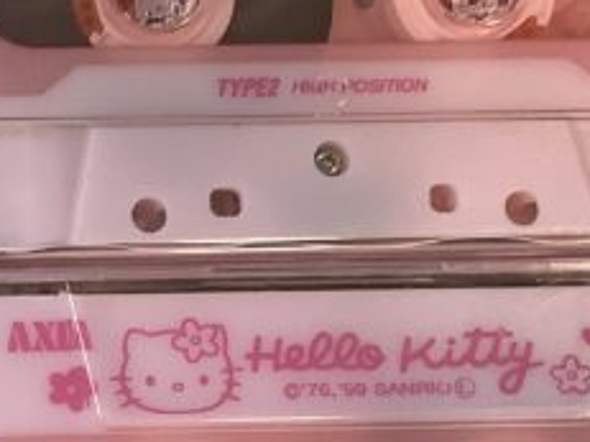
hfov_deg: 18.3
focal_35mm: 103
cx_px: -77
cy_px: 261
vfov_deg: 14.3
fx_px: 1755
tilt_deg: -81.3
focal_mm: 3.3
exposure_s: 1/60
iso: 80
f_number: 2.4
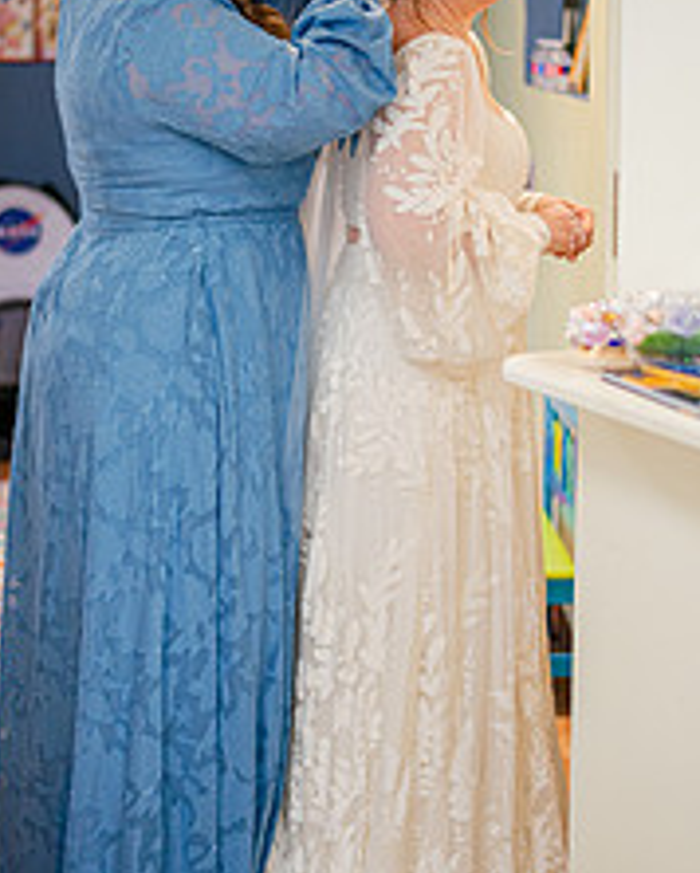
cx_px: 330
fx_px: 2457
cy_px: 322
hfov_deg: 16.2
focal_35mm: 95
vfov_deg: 20.1
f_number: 1.8
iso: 800
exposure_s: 1/500
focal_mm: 50
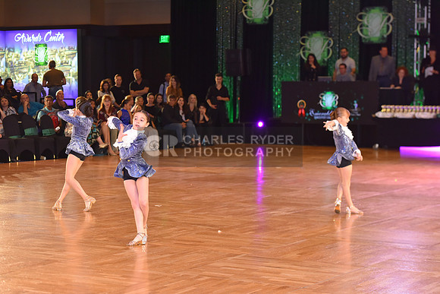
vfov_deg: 15.2
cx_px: 220
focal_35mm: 90
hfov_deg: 22.6
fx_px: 1100
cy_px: 147
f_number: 4.5
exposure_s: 1/250
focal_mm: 90
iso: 2000
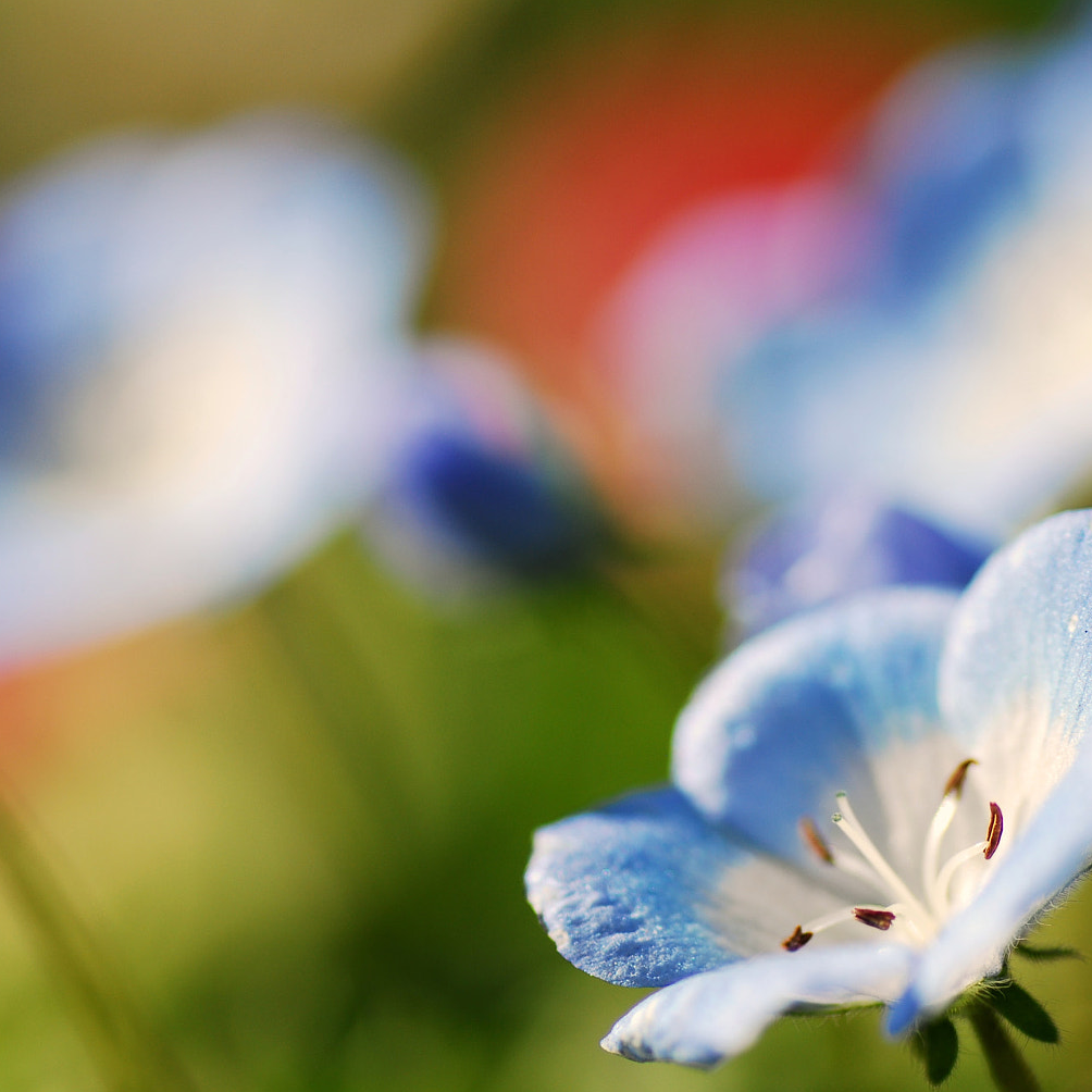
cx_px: 532
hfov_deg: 9.6
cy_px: 580
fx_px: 6531
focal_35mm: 183
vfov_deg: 9.6
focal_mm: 90
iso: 100
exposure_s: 1/750
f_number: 4
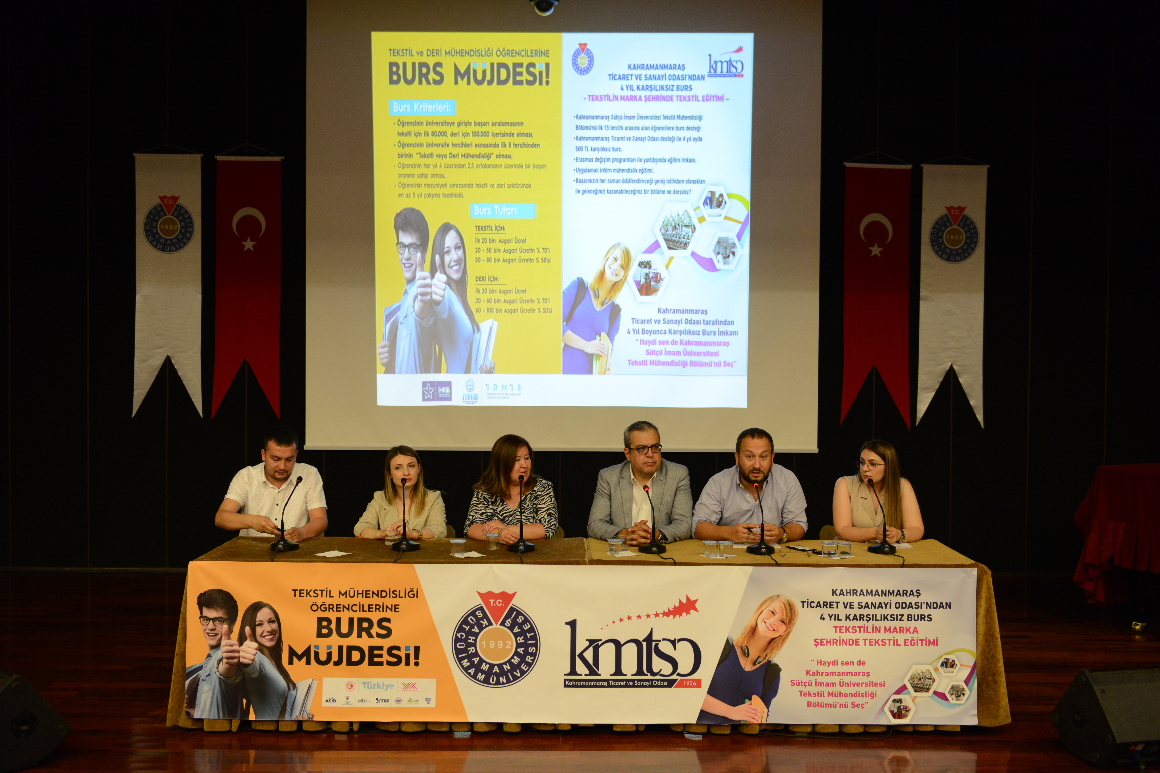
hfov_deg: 50.7
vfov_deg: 35.1
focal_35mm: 38
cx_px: 580
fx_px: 1224
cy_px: 386
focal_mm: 38
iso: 1600
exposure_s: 1/125
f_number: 3.2
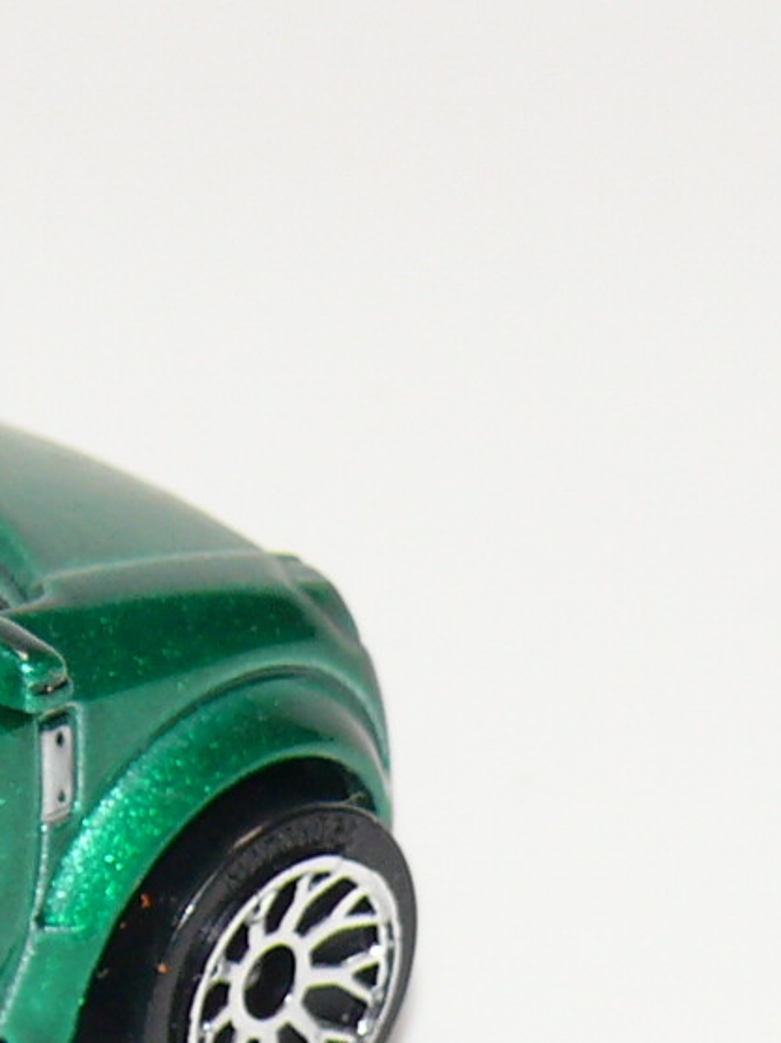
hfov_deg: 4.6
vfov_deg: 6.2
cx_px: -650
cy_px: 796
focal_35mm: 322
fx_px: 9698
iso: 100
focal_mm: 14.1
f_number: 4
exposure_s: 1/30
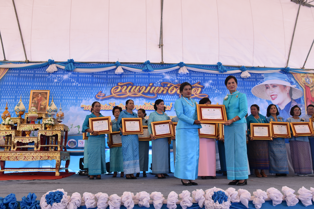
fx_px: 288
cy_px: 104
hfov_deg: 57.2
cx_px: 157
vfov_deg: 40.0
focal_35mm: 33
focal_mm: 22
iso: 400
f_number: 8
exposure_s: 1/250
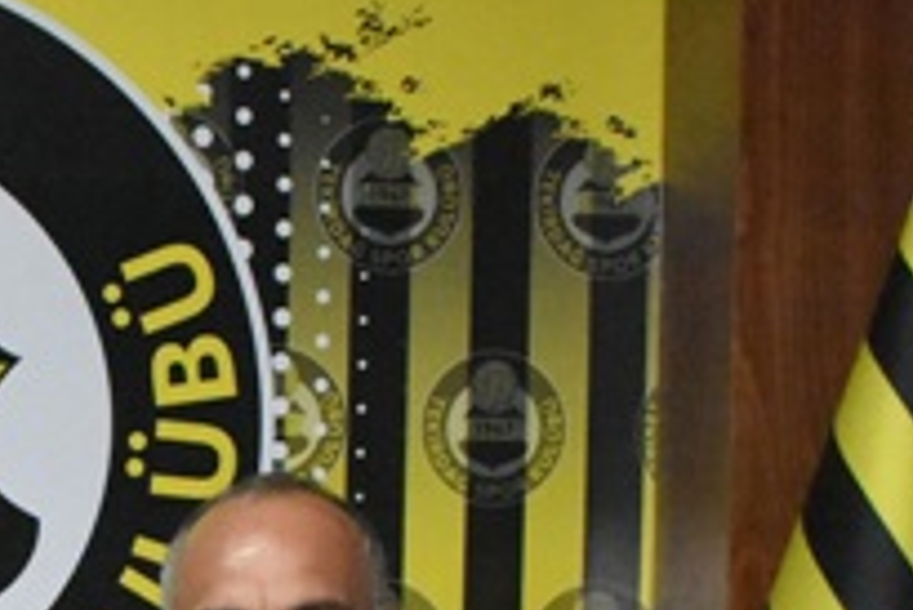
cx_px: -160
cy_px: 911
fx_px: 3096
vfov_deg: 10.8
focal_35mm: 122
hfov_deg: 16.2
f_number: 10
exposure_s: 1/125
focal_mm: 26
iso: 12800
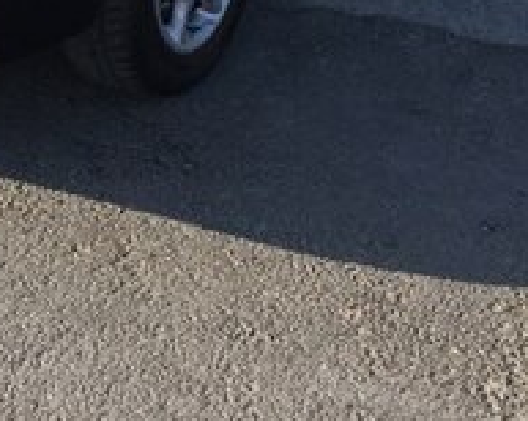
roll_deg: +1.9
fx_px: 1514
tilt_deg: -18.8
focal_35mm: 97
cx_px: 77
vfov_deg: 14.6
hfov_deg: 19.5
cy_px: -231
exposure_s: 1/1041
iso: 32
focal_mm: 4.15
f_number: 2.2
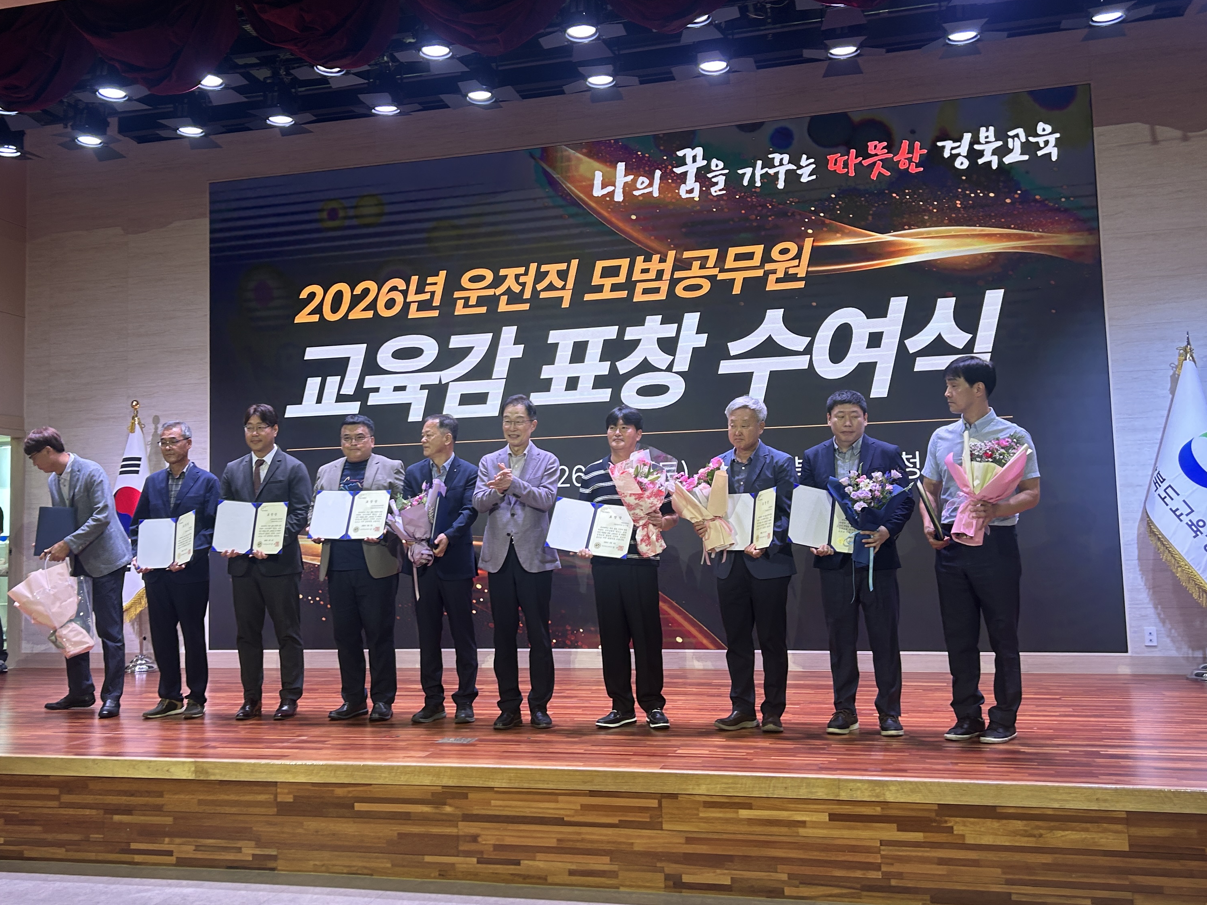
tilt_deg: +4.2
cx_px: 544
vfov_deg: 40.7
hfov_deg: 52.5
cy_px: 425
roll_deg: -0.9
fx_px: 1220
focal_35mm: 35
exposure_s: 1/120
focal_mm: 5.7
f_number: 1.5
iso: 64
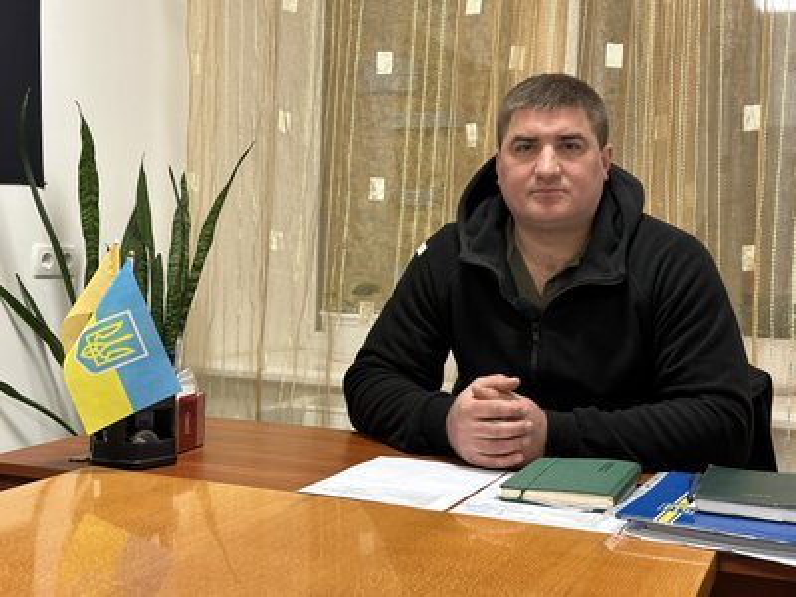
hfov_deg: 39.7
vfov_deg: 30.3
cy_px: 298
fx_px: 1104
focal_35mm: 48
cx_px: 398
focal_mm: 6.86
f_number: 1.78
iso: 160
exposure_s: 1/50
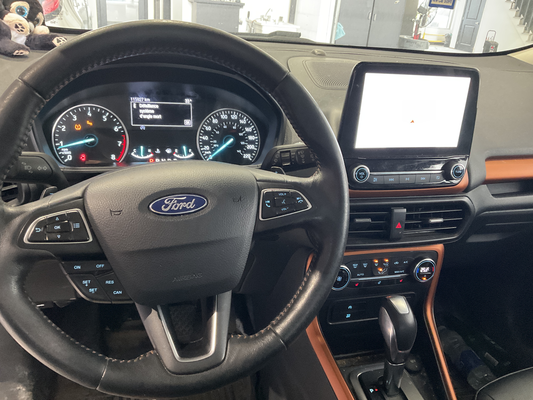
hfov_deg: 61.7
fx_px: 447
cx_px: 266
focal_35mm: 29
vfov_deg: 48.2
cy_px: 200
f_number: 1.8
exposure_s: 1/39
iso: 320
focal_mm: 3
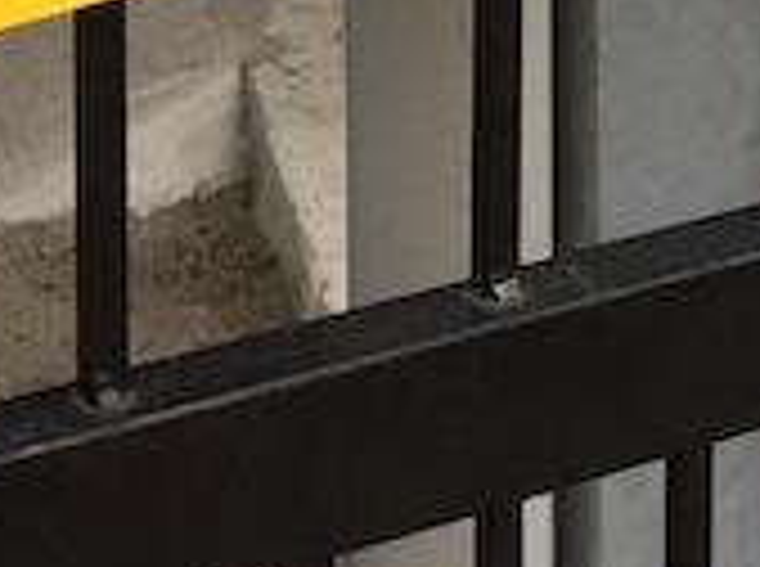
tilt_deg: -2.4
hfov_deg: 11.1
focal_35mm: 172
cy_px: -810
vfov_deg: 7.9
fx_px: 3768
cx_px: 1102
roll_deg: -3.3
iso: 32
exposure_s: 1/942
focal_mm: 4.15
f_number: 2.2
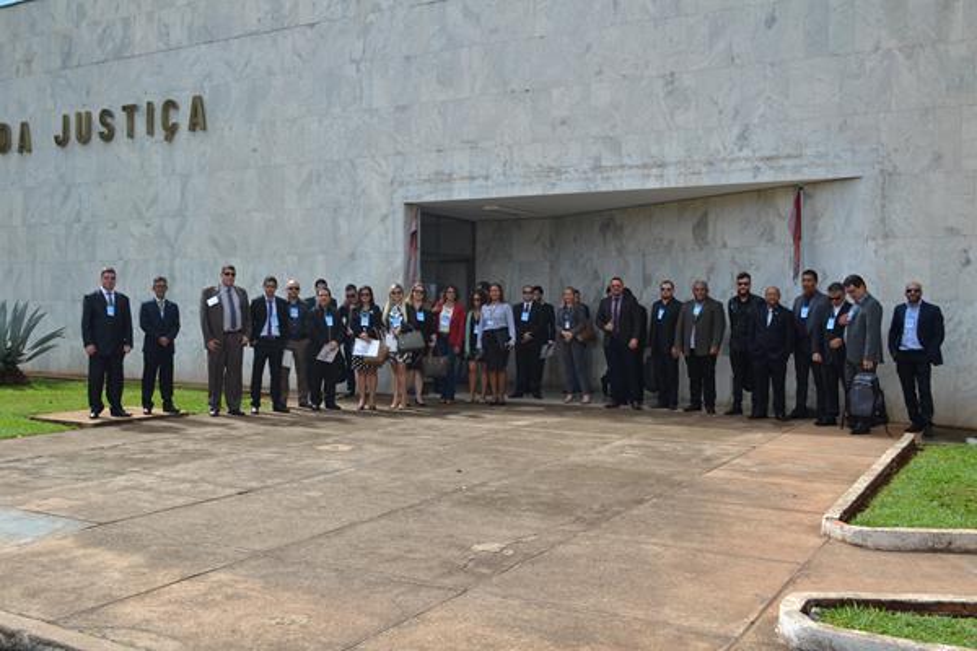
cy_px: 326
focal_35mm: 36
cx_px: 488
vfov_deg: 36.9
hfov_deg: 53.1
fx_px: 977
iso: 100
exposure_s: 1/200
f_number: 7.1
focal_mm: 24
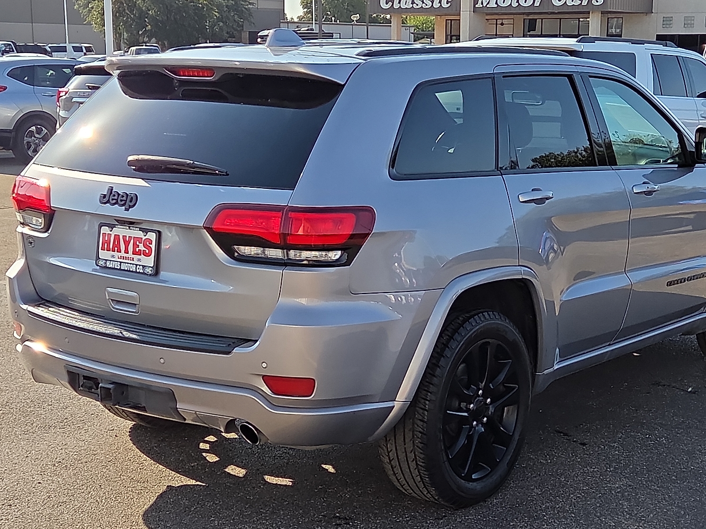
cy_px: 253
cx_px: 407
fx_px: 1224
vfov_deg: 24.4
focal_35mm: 60
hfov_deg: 32.1
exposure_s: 1/1429
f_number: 1.8
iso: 25
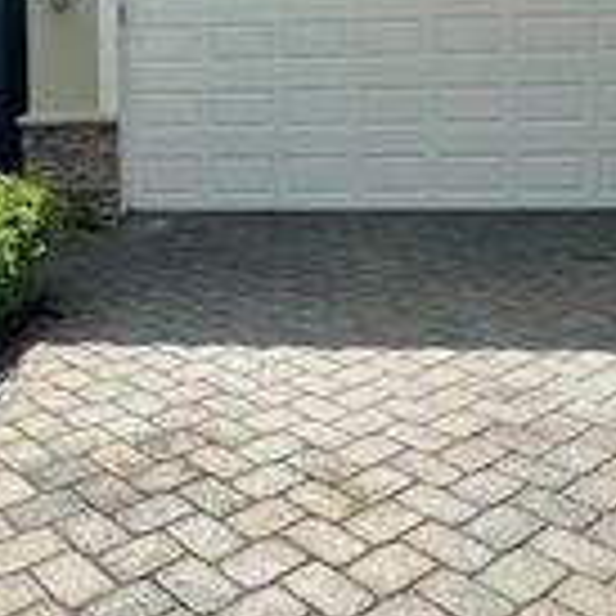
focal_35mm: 45
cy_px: 65
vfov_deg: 35.4
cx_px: 175
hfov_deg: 36.9
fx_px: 906
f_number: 2.2
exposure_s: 1/2882
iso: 50
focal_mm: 2.22
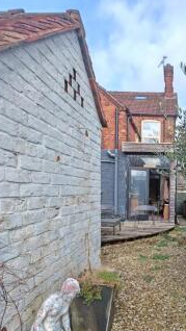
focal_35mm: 26
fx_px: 228
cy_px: 217
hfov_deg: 40.4
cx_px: 174
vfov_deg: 70.1
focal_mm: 1.82
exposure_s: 1/200
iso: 50
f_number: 2
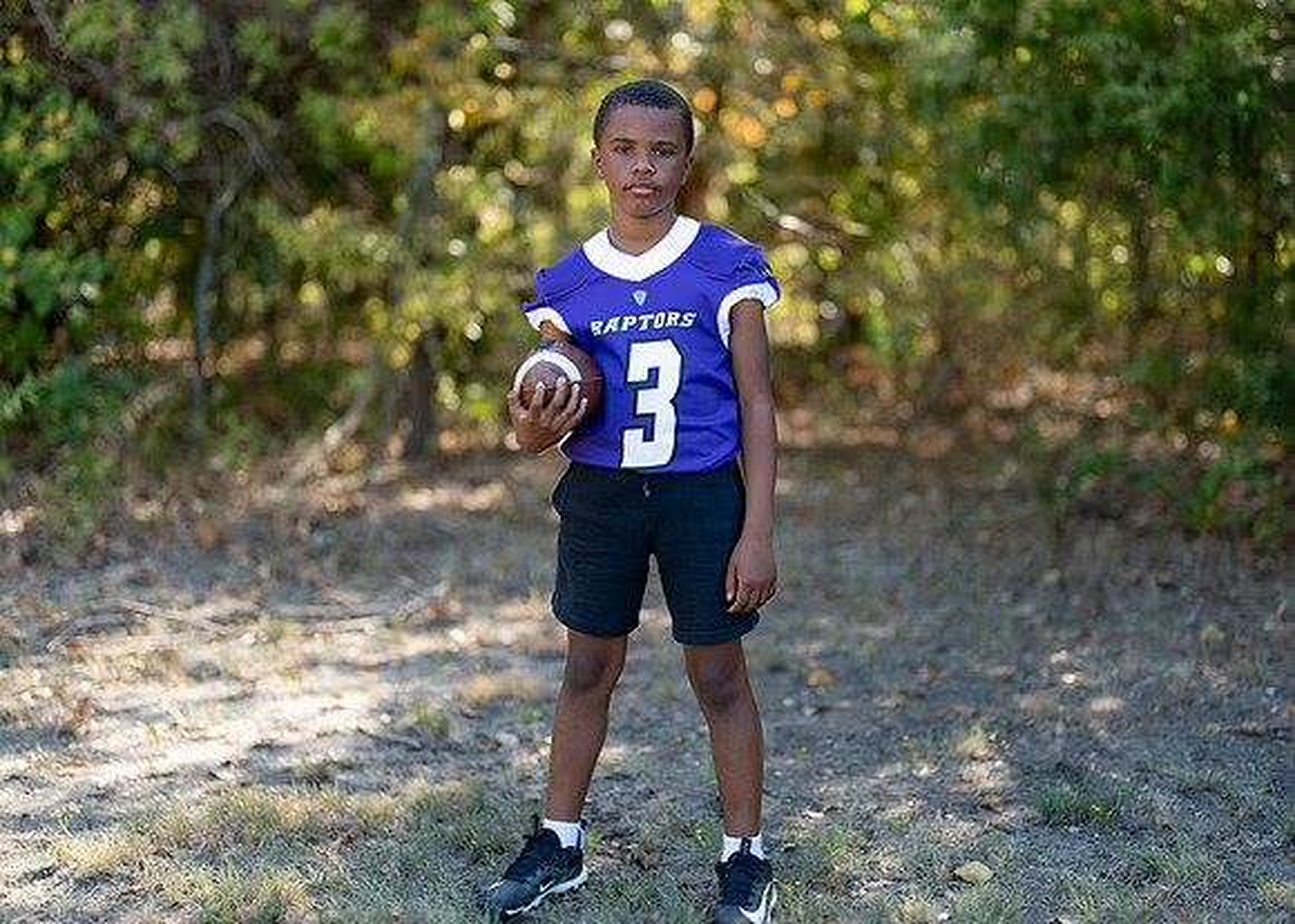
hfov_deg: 34.0
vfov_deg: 24.6
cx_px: 692
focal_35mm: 58
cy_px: 416
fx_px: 2118
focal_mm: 50
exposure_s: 1/1600
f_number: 1.2
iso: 100
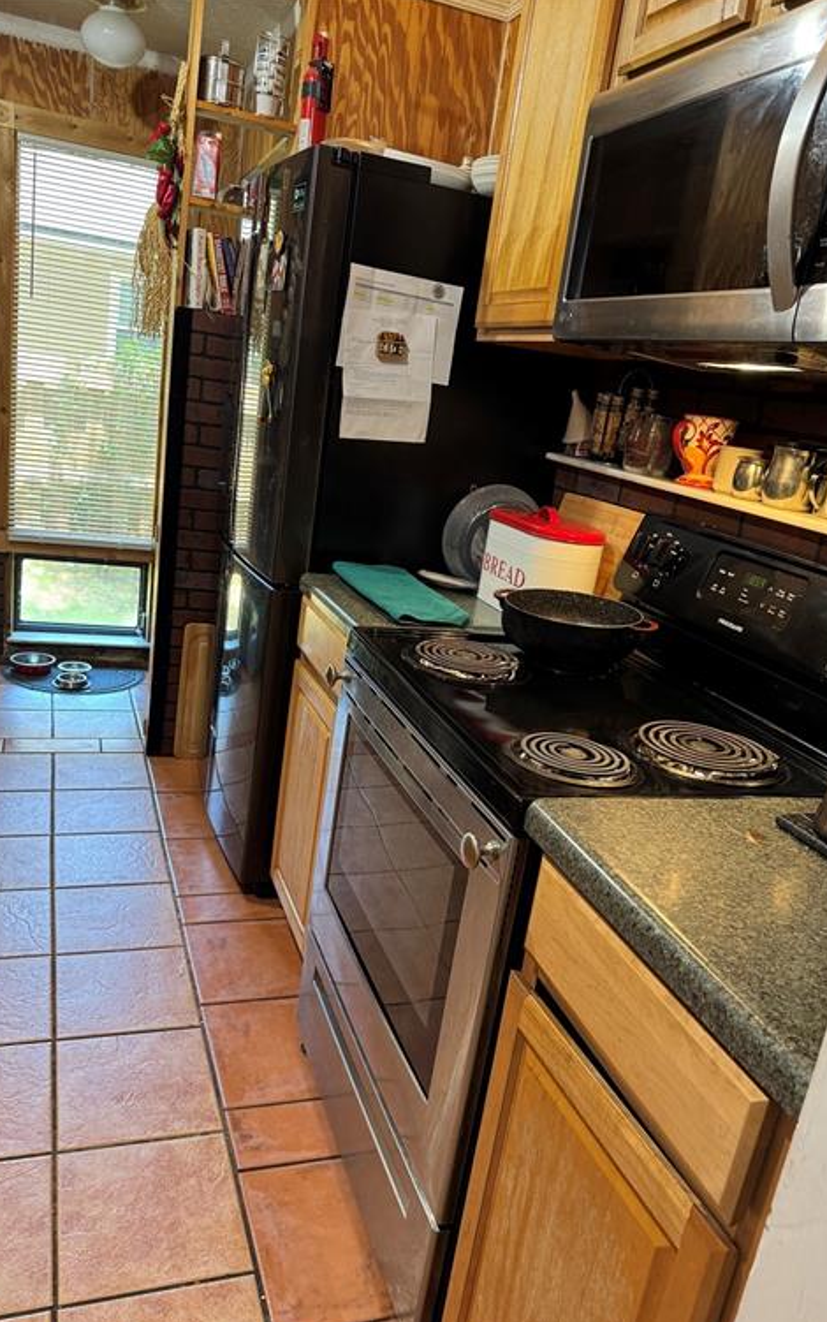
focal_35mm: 26
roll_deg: -8.7
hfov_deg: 47.6
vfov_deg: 70.4
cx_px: 398
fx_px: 937
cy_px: 671
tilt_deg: -16.4
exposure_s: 1/60
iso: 250
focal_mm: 6.76
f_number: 1.78
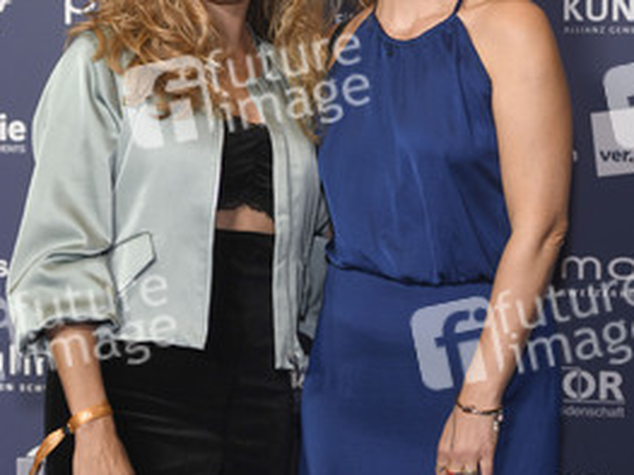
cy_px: 212
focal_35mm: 114
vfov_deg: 13.0
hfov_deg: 17.3
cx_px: 316
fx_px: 2087
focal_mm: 78
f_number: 3.2
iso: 640
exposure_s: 1/320
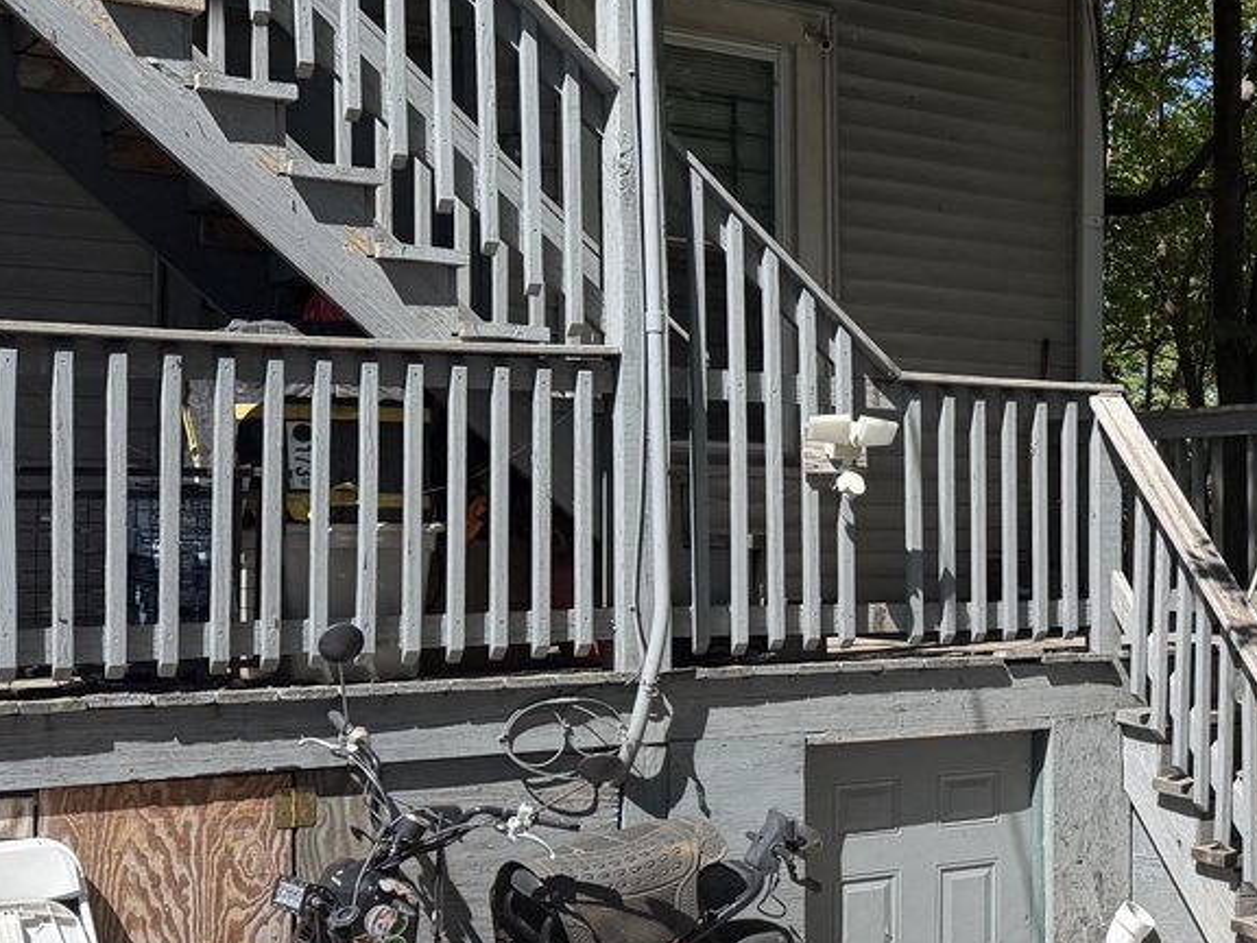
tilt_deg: -0.7
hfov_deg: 28.5
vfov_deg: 24.4
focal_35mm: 60
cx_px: 1462
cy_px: 574
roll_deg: +0.4
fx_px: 2179
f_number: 1.78
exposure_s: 1/3021
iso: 80
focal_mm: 6.76
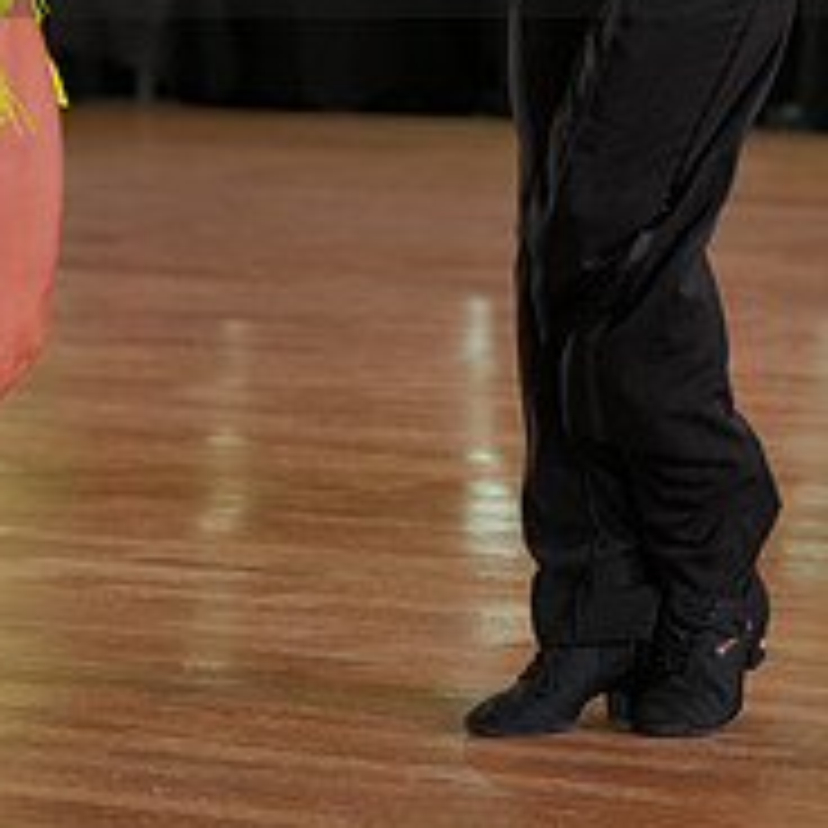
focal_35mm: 278
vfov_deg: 6.3
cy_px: -130
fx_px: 7523
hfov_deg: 6.3
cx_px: 223
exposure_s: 1/400
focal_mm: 104
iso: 1250
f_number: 4
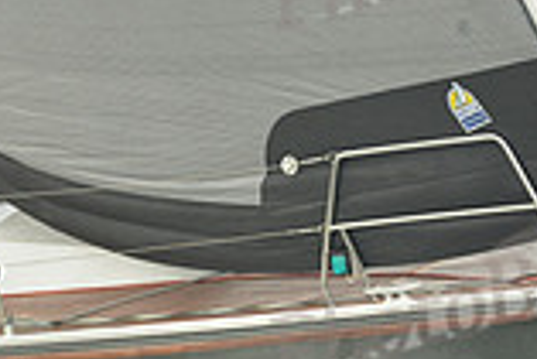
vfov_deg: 3.8
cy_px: 166
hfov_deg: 5.7
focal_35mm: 361
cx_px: 96
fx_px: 5390
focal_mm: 98
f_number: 6.3
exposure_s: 1/1250
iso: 320
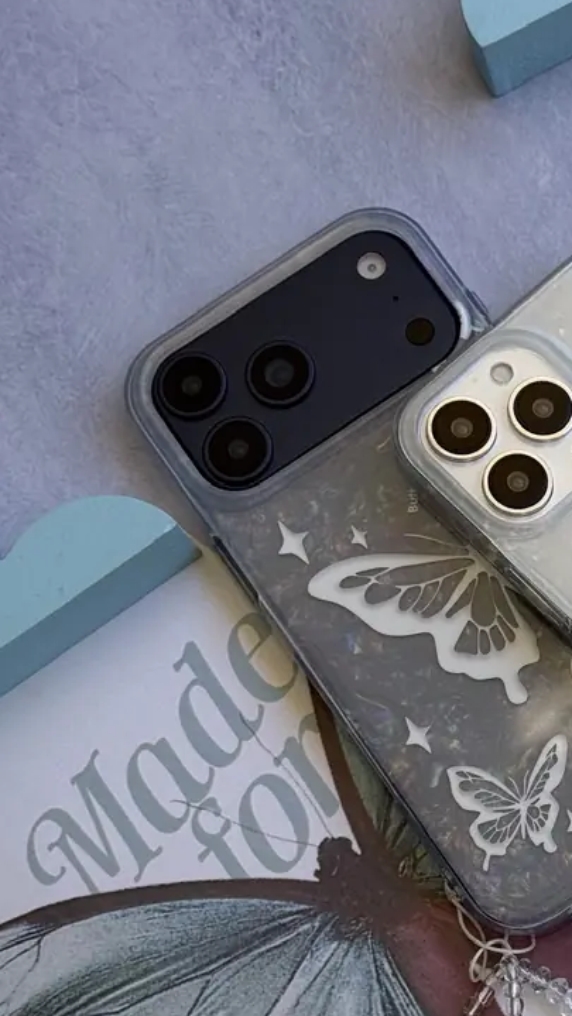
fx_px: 2508
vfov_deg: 22.9
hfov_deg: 12.8
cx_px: 627
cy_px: 590
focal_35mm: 93
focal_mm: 6.76
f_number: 1.78
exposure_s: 1/987
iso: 64
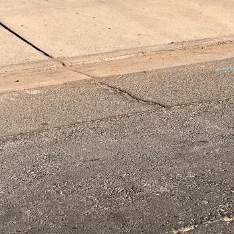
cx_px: 34
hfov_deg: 17.5
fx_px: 749
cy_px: -85
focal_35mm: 98
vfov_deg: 16.6
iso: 50
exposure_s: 1/3311
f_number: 1.6
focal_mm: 5.1
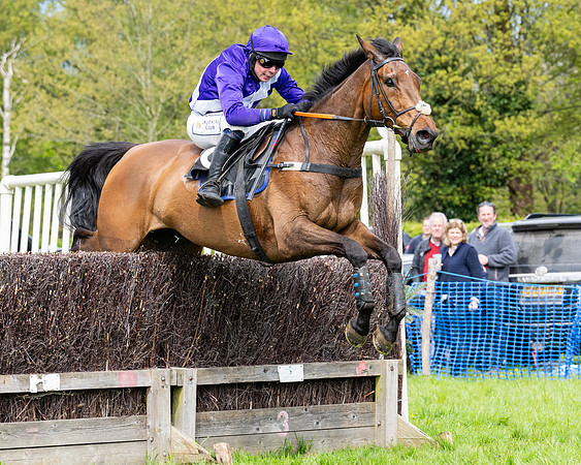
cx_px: 322
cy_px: 243
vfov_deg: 9.1
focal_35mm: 171
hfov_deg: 11.3
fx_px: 2932
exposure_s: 1/2500
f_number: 4
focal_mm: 88
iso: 640
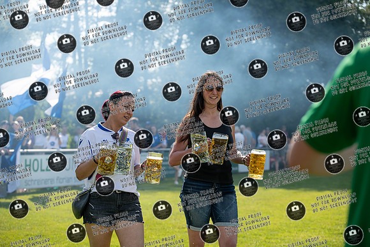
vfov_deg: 19.5
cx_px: 185
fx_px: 720
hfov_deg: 28.8
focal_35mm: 70
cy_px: 124
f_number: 3.5
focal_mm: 70
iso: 220
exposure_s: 1/1600
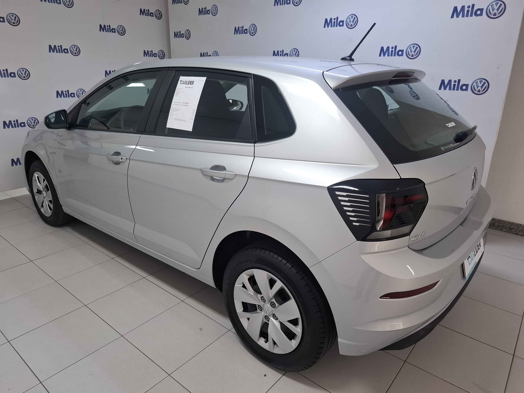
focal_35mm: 23
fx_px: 348
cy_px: 196
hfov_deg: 73.9
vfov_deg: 58.9
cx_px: 262
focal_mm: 5.54
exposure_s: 1/120
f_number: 1.8
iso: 320
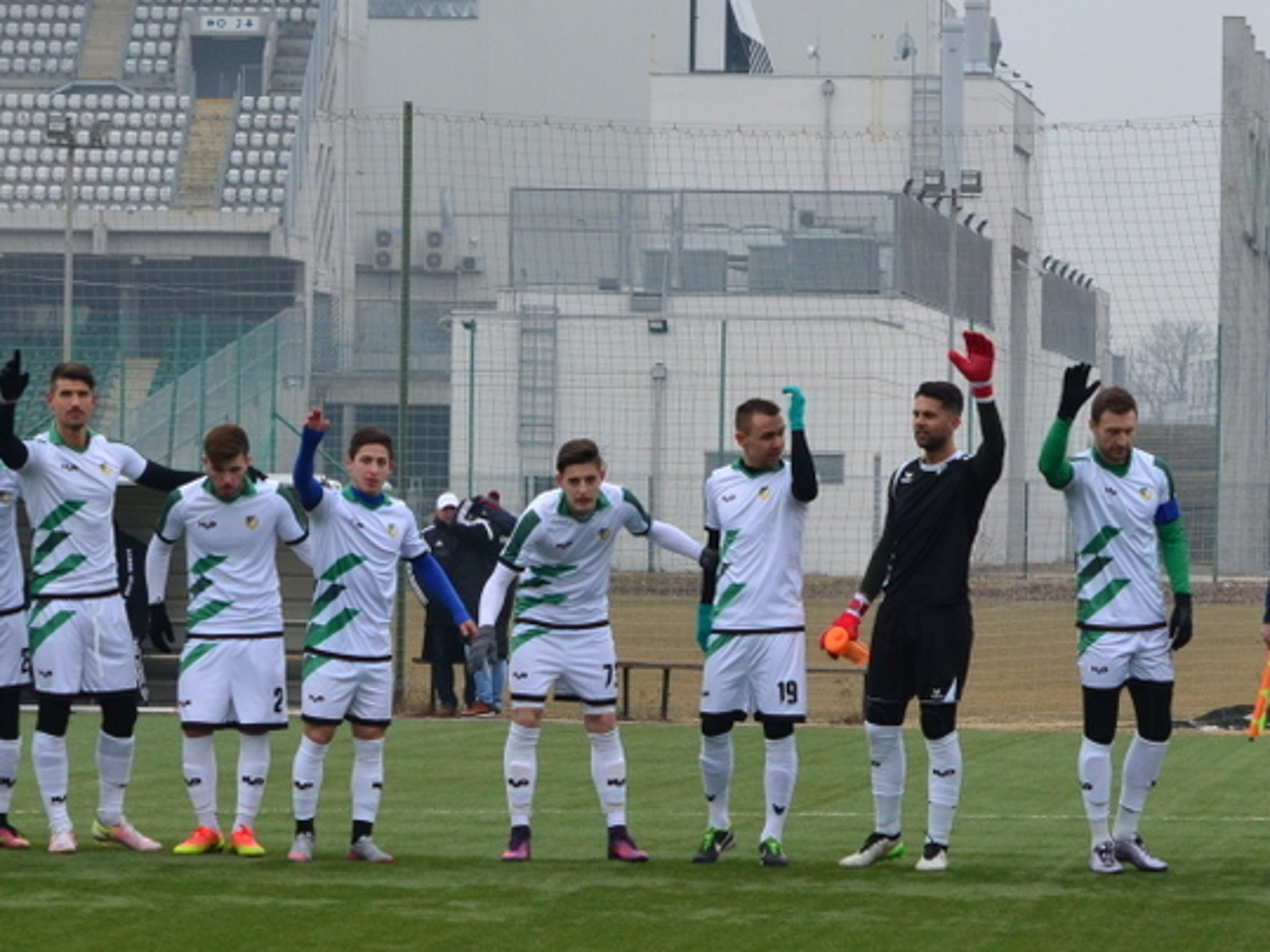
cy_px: 593
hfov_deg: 7.9
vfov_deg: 5.9
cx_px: 761
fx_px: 9170
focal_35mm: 250
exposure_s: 1/800
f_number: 7.1
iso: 800
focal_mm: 78
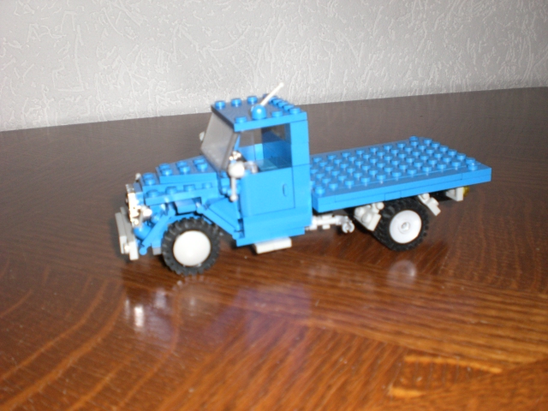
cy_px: 206
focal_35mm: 38
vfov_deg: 37.7
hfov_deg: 49.0
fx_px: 602
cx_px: 274
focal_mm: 6.3
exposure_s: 1/60
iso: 200
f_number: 3.1
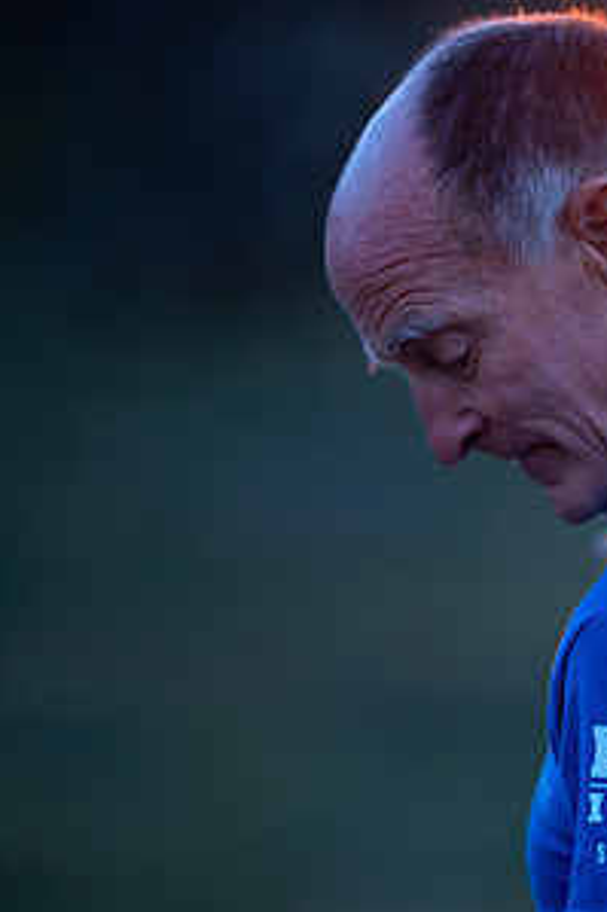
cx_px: 872
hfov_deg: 5.1
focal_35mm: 265
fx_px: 6710
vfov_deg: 7.8
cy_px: 464
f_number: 1.4
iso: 1600
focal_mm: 105
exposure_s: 1/200
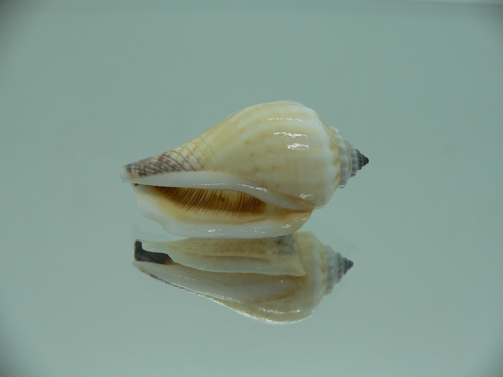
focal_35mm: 35
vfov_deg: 40.7
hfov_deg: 52.6
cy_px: 188
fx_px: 509
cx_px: 252
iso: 80
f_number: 2.8
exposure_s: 1/60
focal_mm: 4.6
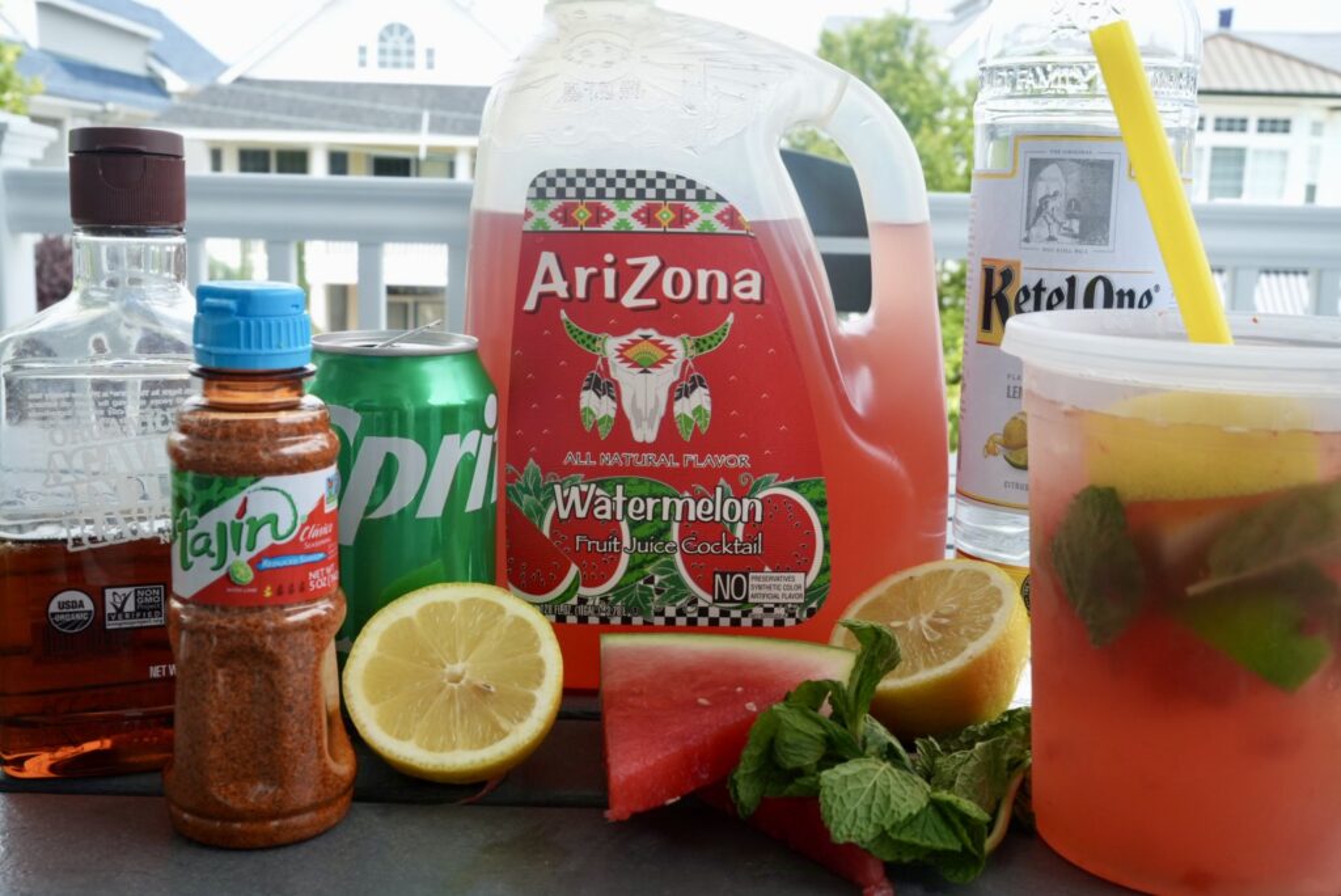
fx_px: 1398
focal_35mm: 38
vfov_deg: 35.5
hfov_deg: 51.3
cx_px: 670
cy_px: 448
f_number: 10
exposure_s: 1/250
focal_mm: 25
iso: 500
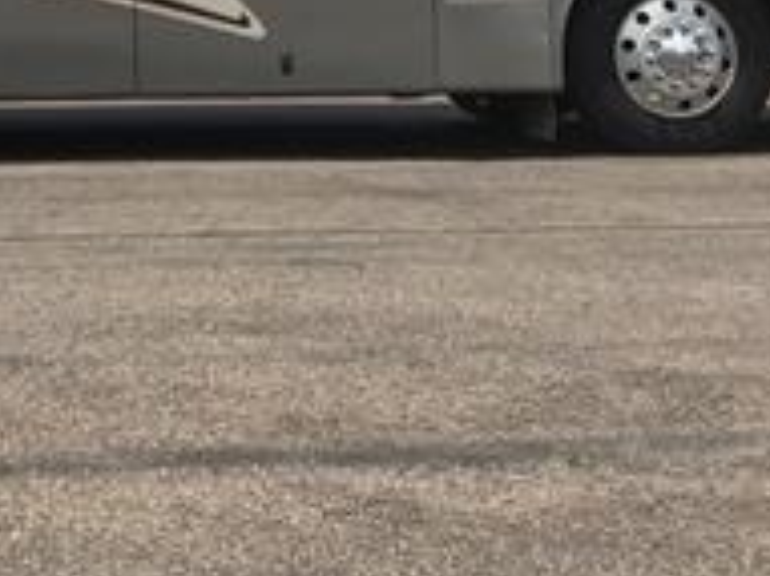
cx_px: -169
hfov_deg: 17.9
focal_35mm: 104
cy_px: -213
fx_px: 2312
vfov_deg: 13.6
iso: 25
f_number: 2.4
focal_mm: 3.3
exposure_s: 1/1812
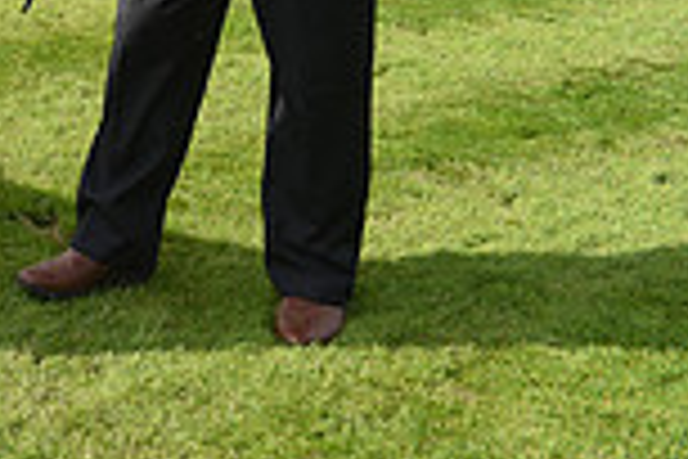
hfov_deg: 15.7
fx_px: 2102
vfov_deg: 11.5
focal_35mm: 110
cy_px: -380
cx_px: -580
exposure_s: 1/1600
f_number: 5.6
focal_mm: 29
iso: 400
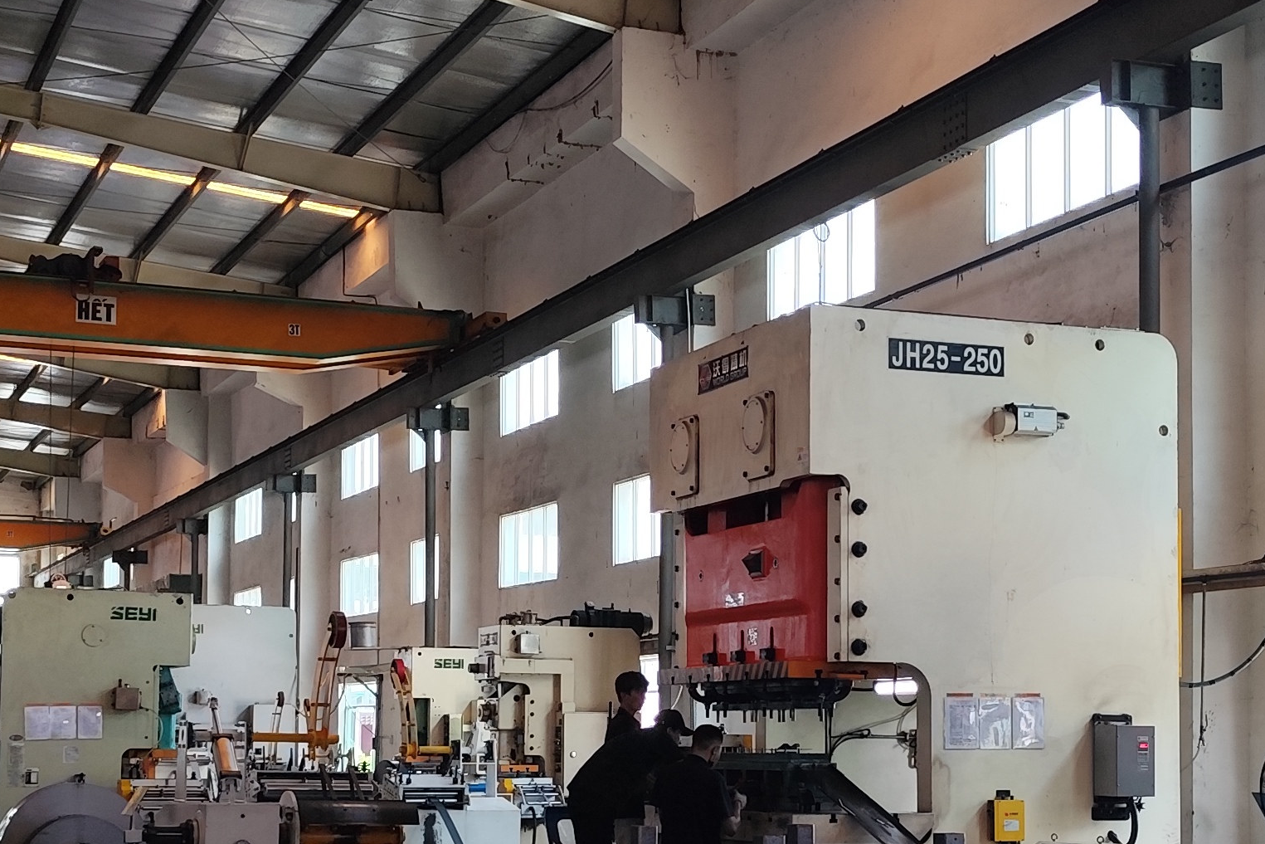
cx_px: 772
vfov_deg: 21.1
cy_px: 595
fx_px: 2249
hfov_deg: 31.3
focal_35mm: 64
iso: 80
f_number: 1.65
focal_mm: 6.14
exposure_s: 1/100
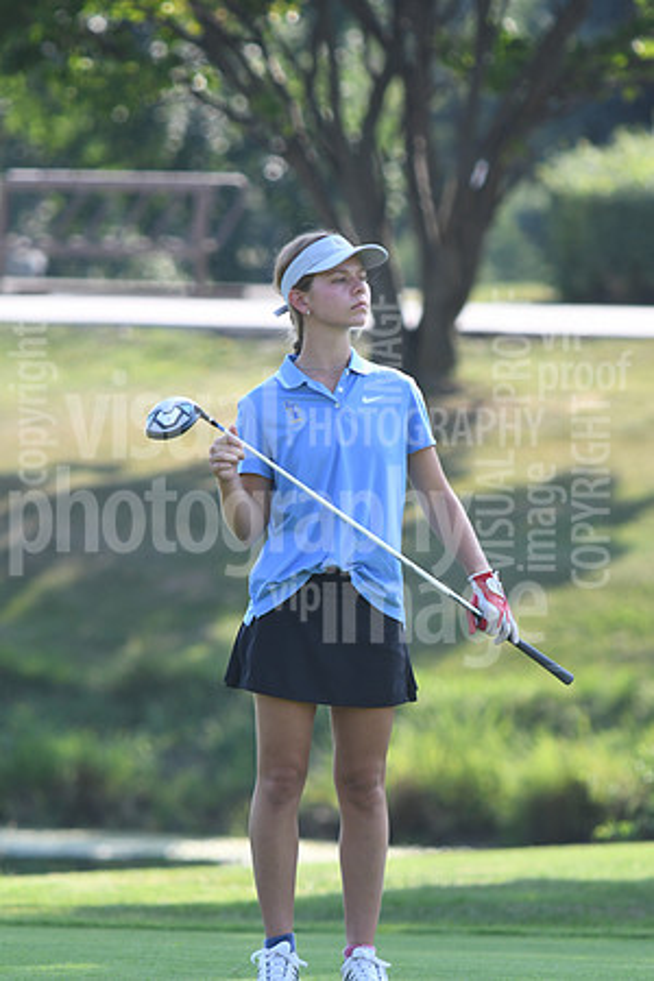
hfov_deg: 2.4
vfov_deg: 3.6
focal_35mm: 570
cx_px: 327
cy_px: 490
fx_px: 15531
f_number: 6.3
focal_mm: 380
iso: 640
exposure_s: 1/800
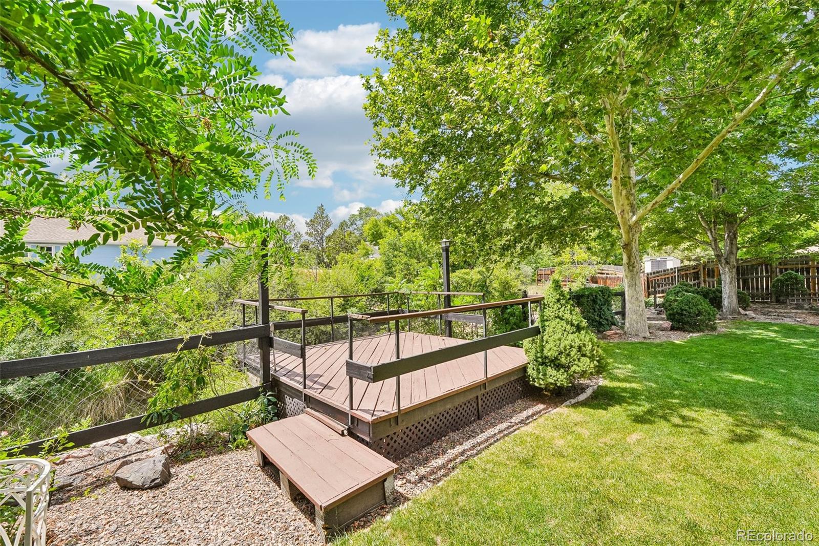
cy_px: 273
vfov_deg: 77.3
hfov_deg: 100.4
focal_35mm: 15
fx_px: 341
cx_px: 410
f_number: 8
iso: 800
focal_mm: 10
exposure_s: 1/500
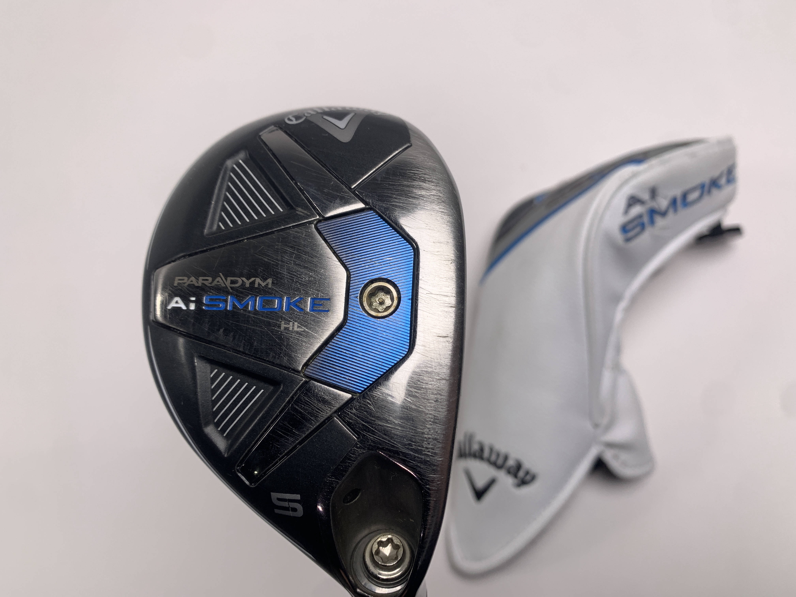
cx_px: 398
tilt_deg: -74.0
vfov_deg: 53.1
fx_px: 598
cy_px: 298
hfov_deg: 67.3
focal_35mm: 26
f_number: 1.8
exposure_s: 1/283
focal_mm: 4.25
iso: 25
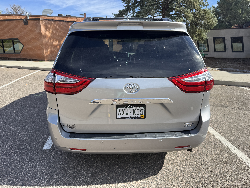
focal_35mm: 24
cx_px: 125
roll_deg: +1.6
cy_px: 94
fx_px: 173
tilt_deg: -14.6
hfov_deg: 71.6
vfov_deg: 56.8
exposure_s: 1/1855
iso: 80
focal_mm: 6.76
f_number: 1.78
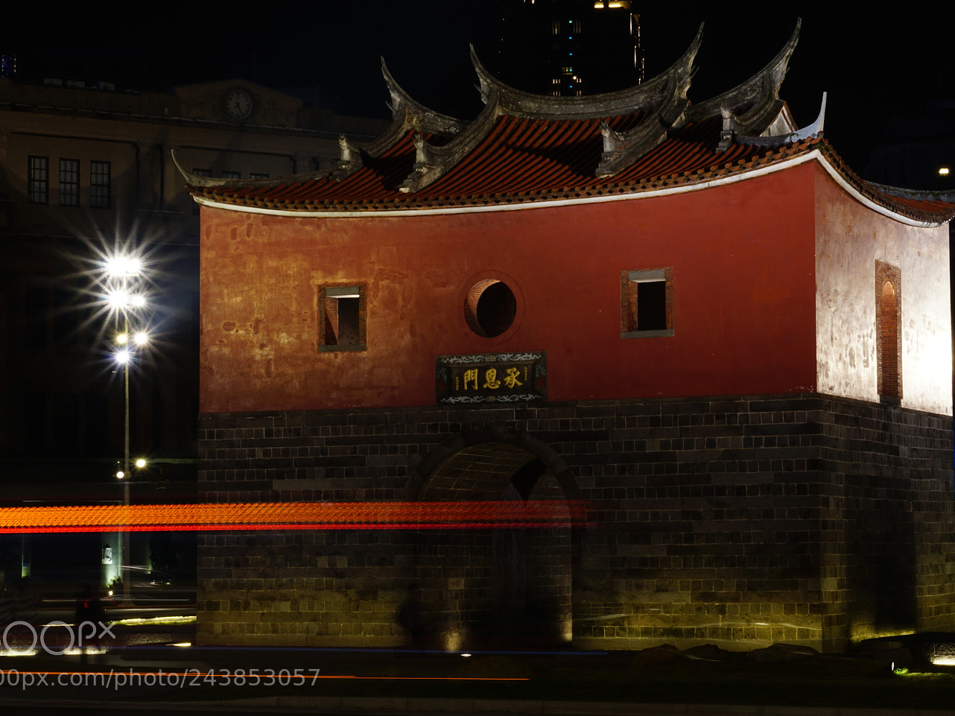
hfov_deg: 21.8
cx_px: 527
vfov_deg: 16.4
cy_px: 339
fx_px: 2482
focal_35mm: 90
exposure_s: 13
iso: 100
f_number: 22
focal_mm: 50
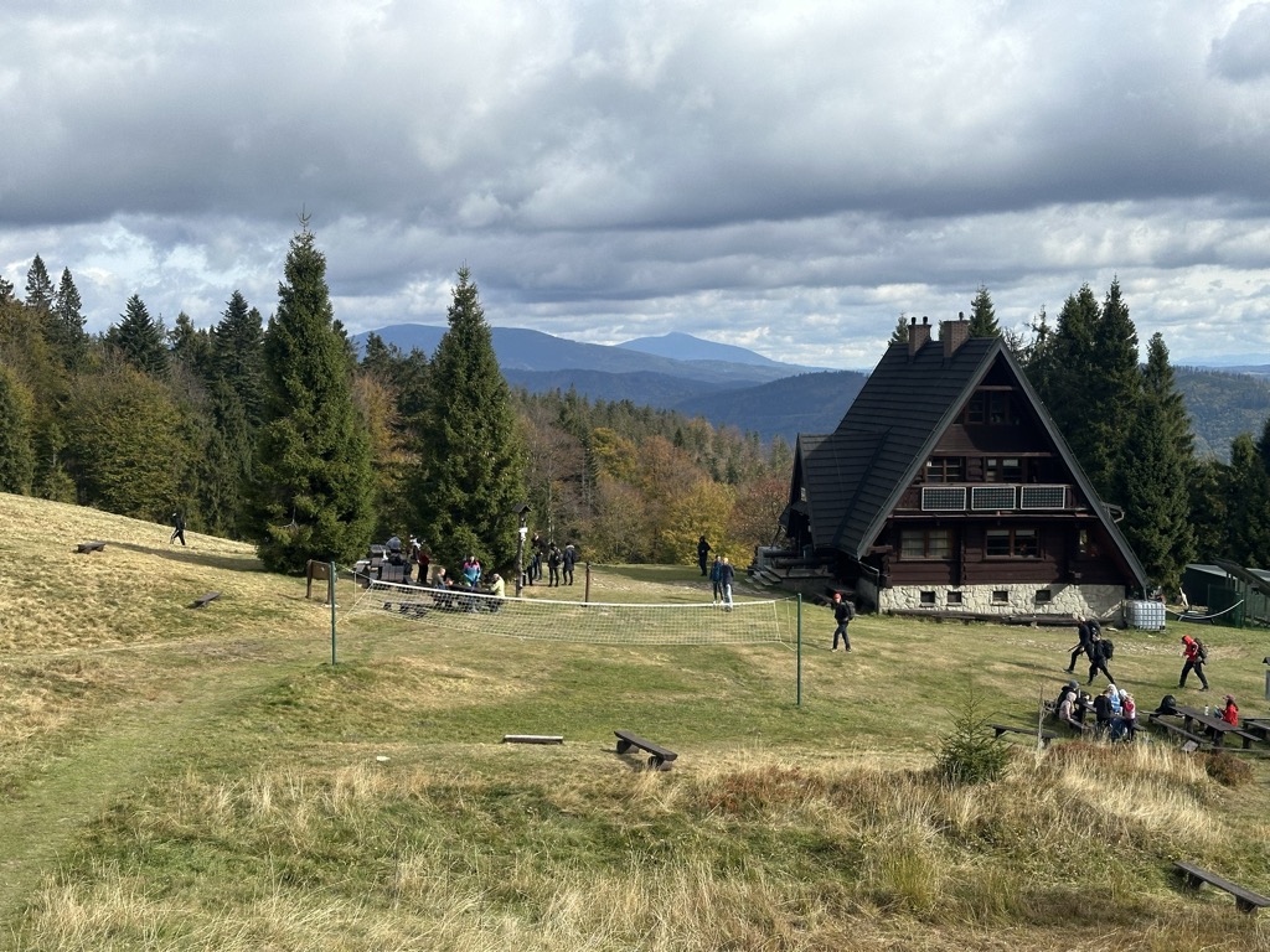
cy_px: 476
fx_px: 1761
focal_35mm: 48
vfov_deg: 30.3
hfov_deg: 39.7
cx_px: 635
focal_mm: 6.86
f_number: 1.78
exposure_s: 1/3367
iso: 64
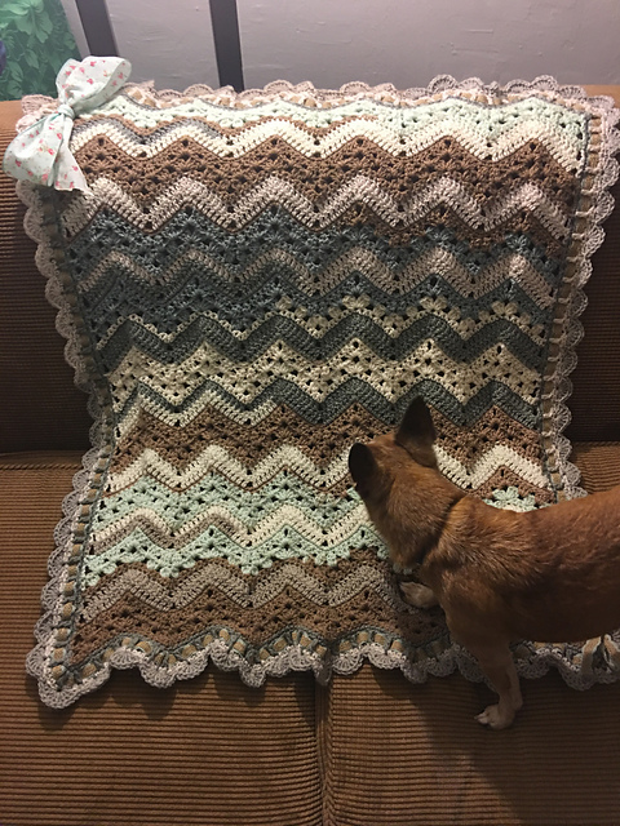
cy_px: 413
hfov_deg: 48.2
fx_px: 693
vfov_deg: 61.7
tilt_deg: -51.3
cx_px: 310
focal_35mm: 29
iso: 80
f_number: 2.2
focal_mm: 4.15
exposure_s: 1/10
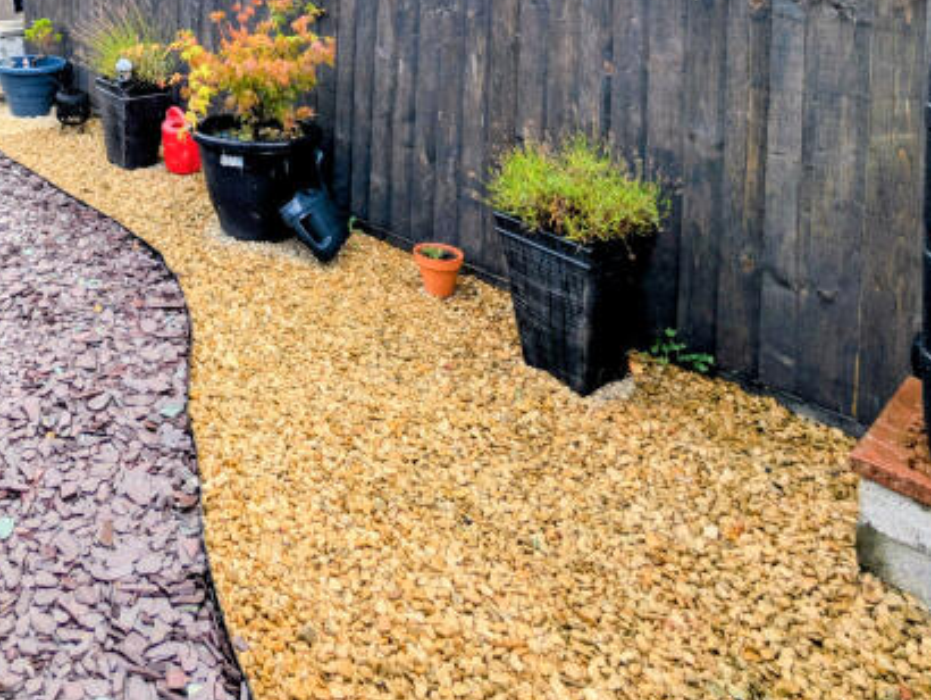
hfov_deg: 53.9
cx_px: 129
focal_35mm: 30
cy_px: -69
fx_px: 807
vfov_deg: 38.7
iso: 40
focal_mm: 2.23
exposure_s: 1/567
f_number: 1.95
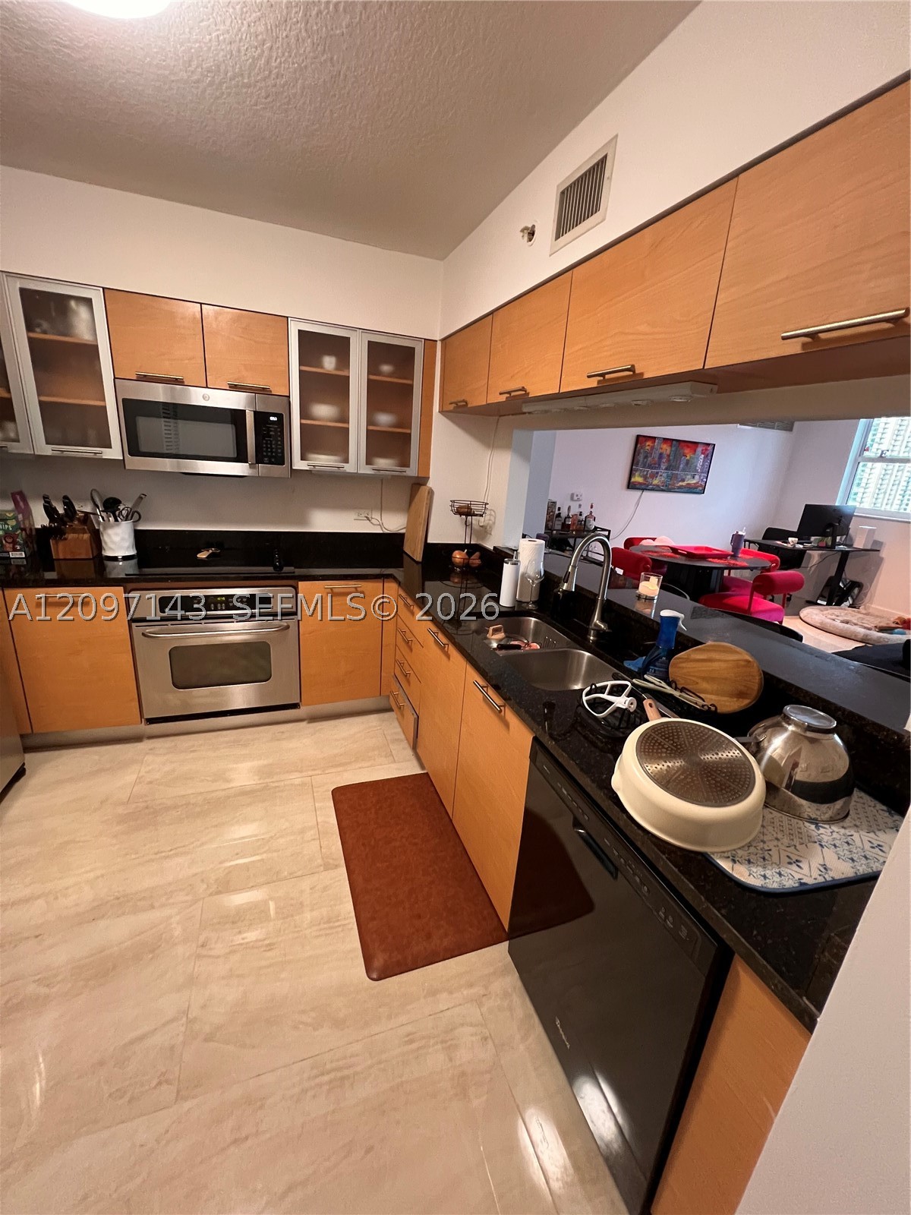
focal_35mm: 13
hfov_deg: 89.9
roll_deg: -4.4
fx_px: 456
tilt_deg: -17.9
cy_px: 608
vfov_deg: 106.2
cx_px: 456
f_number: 1.8
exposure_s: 1/60
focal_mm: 1.57
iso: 400
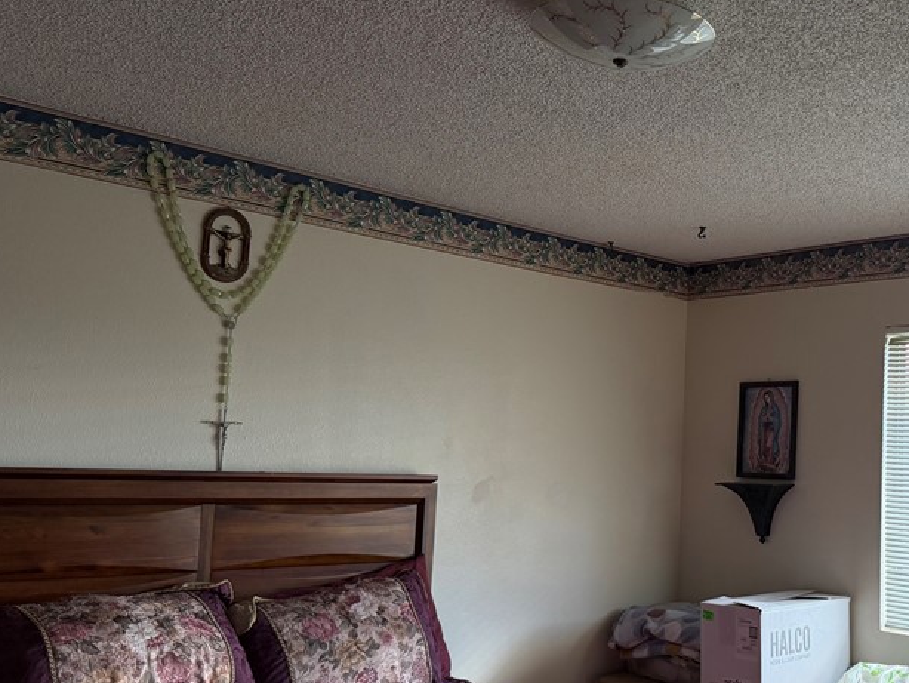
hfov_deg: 45.2
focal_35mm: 40
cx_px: 678
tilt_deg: +4.4
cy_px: 390
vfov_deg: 35.9
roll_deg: -2.4
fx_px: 1051
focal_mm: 6.76
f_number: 1.78
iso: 200
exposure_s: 1/113
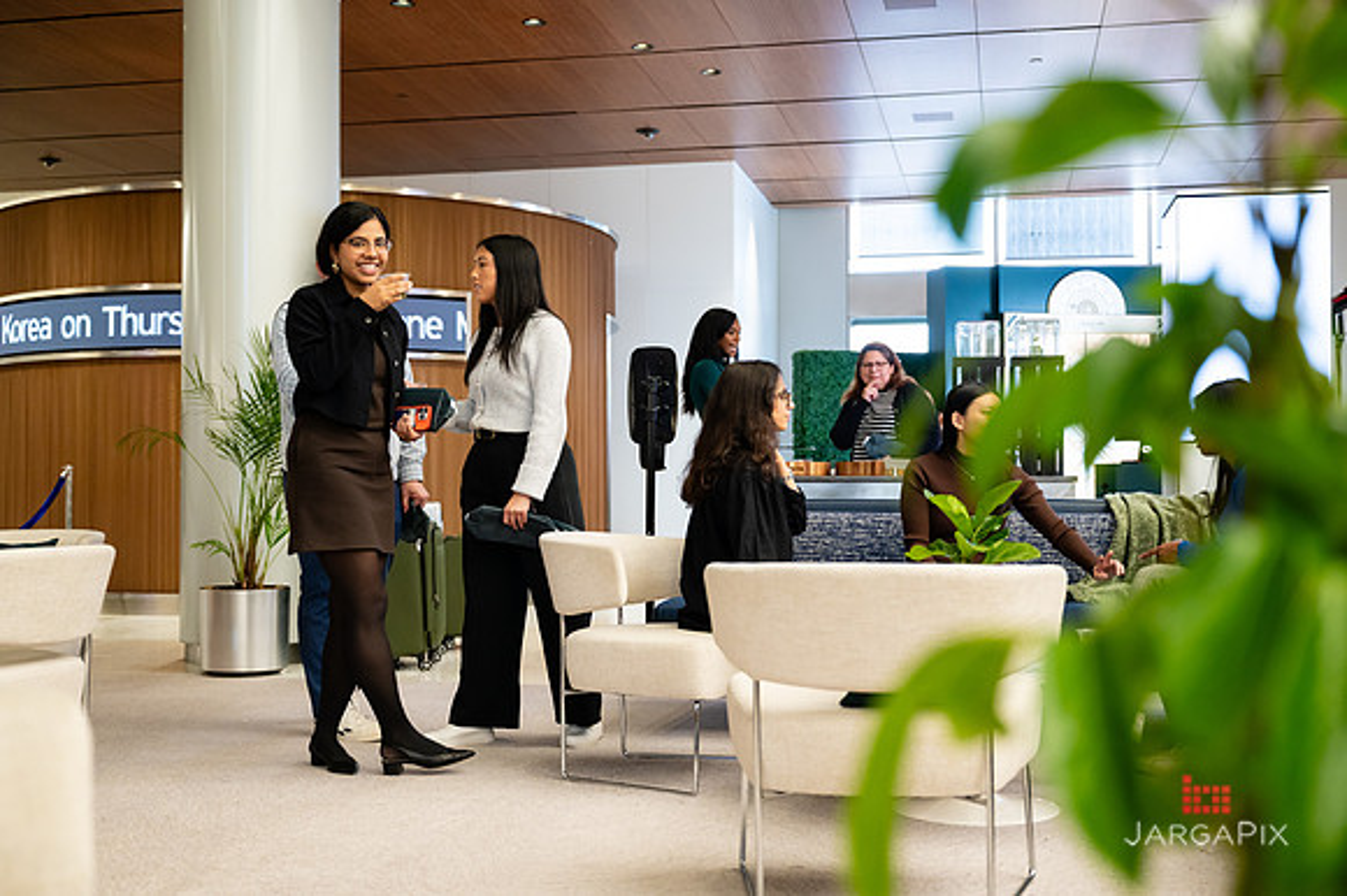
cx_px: 673
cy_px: 448
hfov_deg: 47.3
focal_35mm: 41
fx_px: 1536
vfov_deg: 32.5
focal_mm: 41
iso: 1600
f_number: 3.2
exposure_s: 1/200
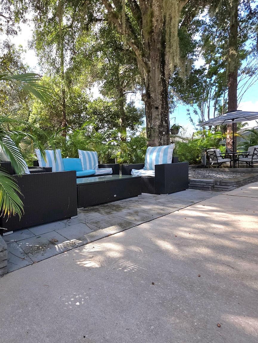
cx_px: 67
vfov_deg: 87.7
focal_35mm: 18
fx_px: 179
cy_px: 175
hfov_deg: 67.4
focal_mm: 2.2
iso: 20
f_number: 1.9
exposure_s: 1/323
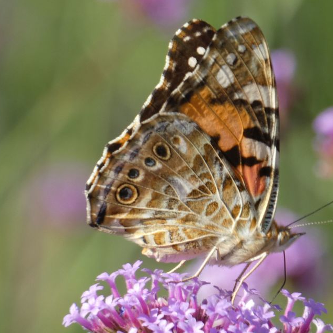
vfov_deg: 2.5
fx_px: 7521
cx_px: 216
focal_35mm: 691
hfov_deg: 2.5
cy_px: 166
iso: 80
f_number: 5.6
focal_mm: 104.7
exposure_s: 1/100
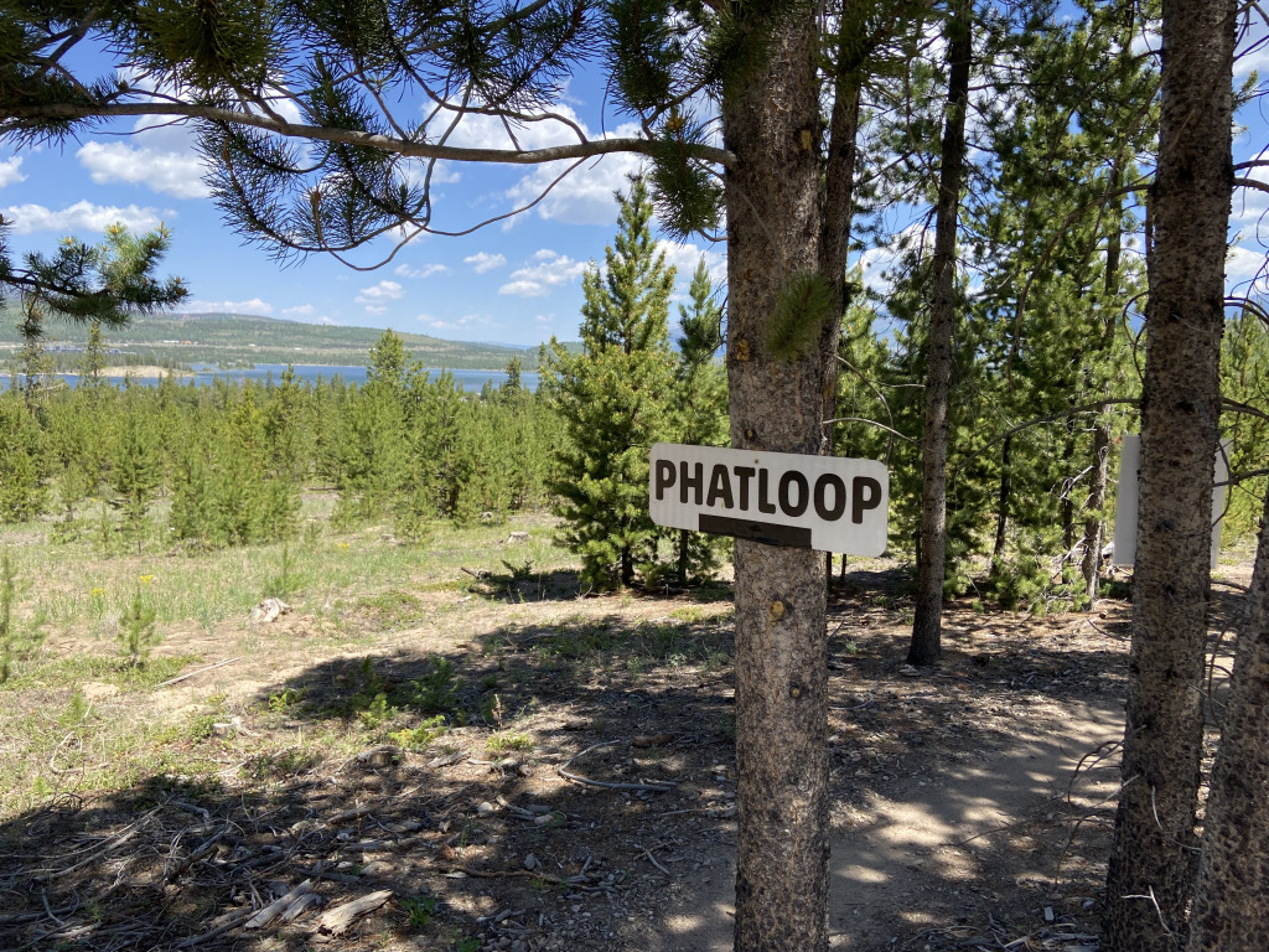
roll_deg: -1.9
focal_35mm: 26
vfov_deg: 53.1
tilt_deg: -7.3
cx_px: 634
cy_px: 476
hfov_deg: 67.3
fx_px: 953
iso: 32
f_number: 1.8
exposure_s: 1/1245
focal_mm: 4.25
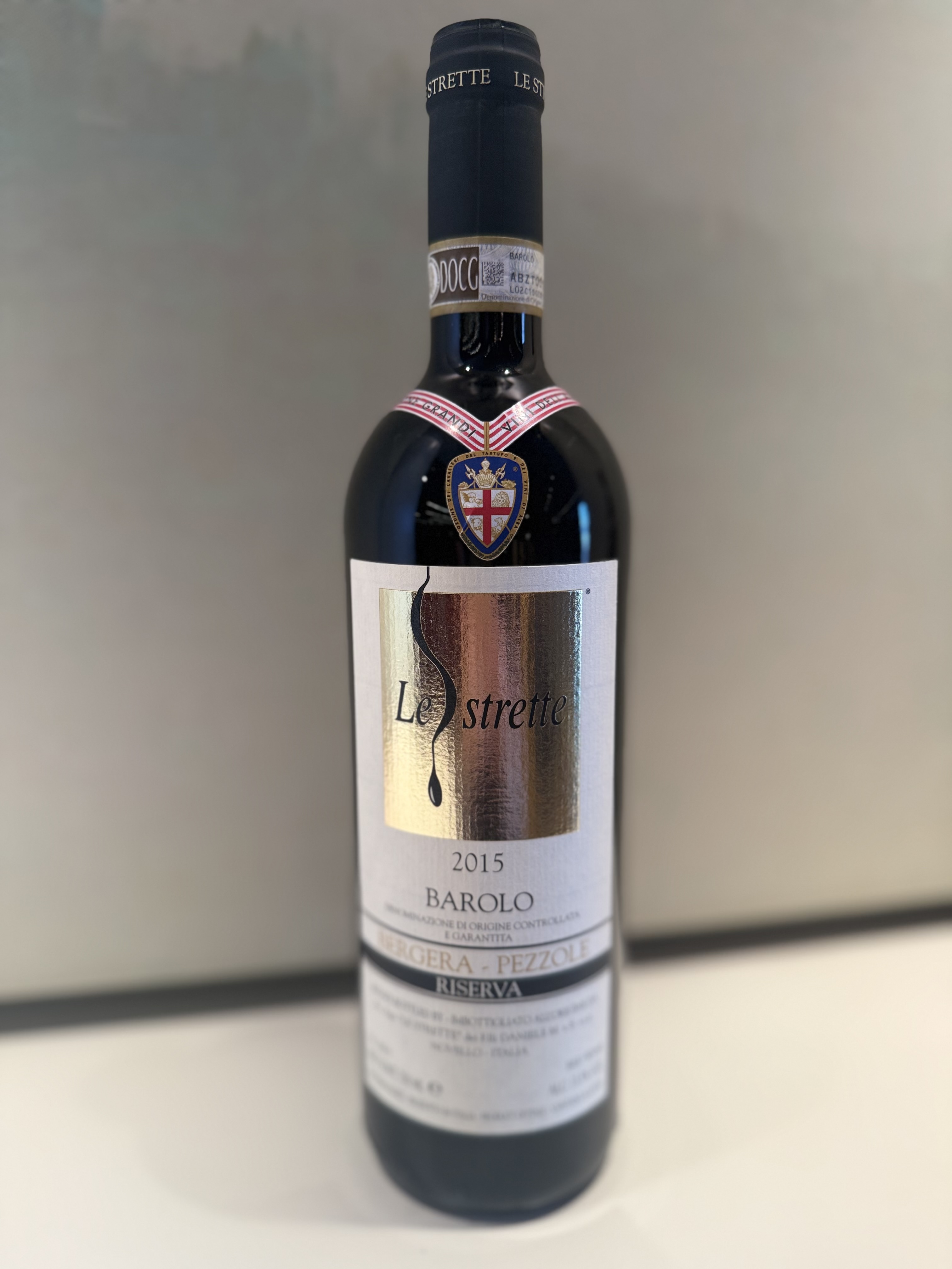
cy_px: 634
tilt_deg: -11.0
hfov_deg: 56.8
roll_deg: +0.0
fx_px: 880
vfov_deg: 71.6
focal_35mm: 24
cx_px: 476
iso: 125
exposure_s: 1/100
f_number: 1.78
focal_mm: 6.76
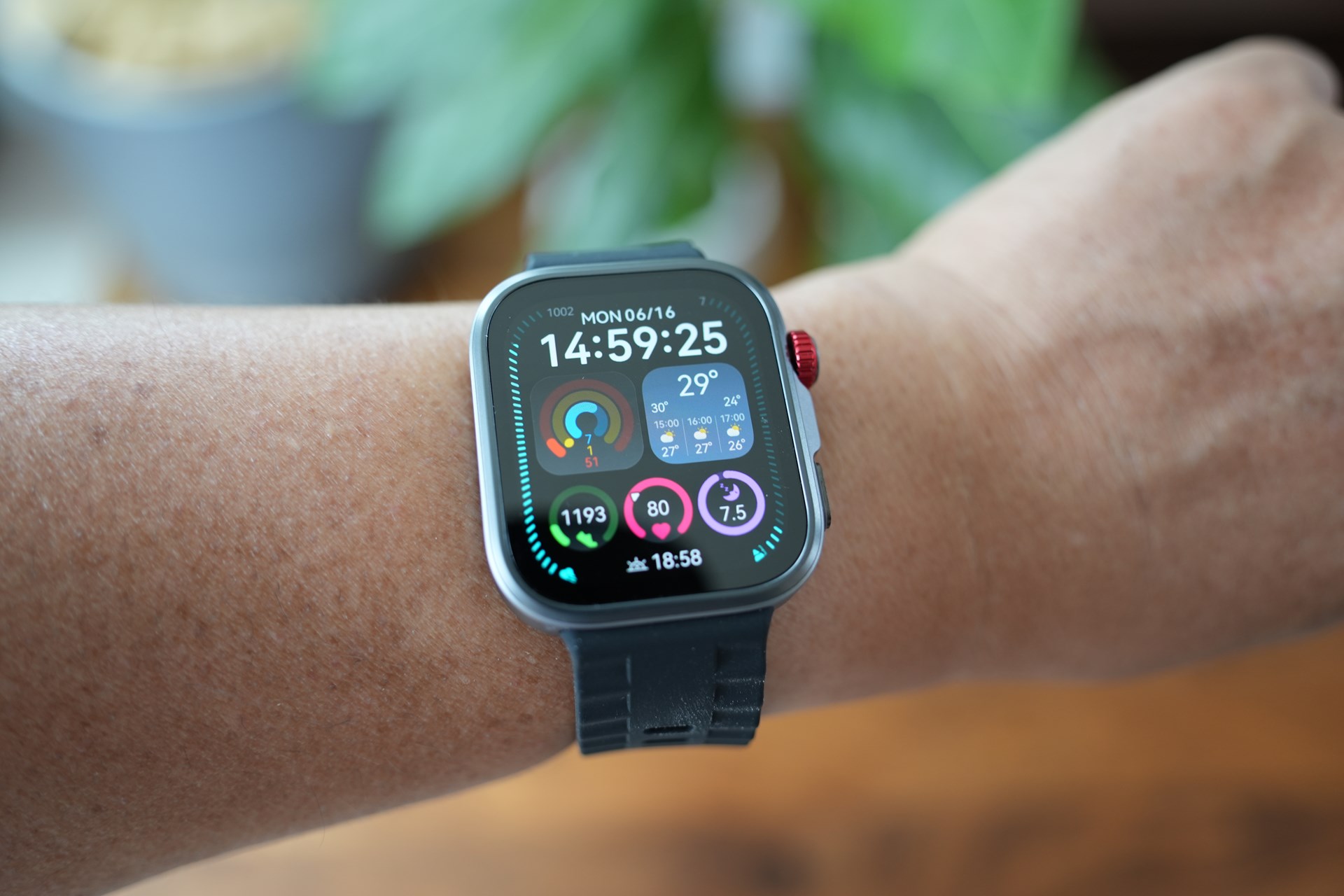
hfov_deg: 61.9
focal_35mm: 30
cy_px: 448
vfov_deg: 43.6
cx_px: 672
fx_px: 1120
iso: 400
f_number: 3.2
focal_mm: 30
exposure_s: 1/40
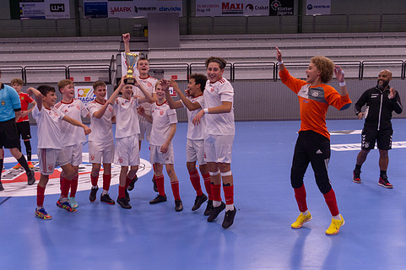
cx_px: 166
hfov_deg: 54.1
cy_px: 149
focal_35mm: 35
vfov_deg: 37.8
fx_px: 394
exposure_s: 1/320
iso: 1600
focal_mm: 29
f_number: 3.2
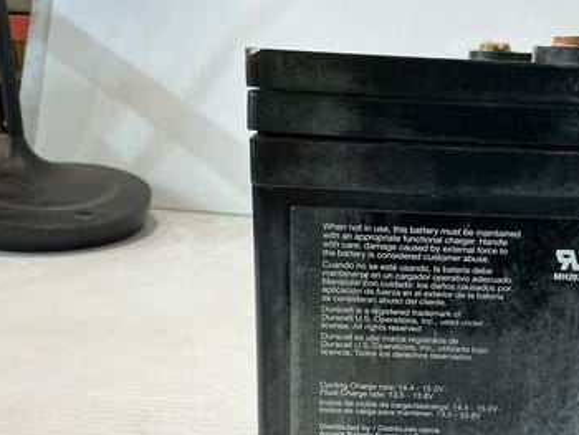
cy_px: 308
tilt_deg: -21.3
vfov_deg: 35.4
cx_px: 382
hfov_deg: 46.1
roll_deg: -3.2
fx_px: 670
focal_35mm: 40
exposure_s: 1/50
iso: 50
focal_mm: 3
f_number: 1.8
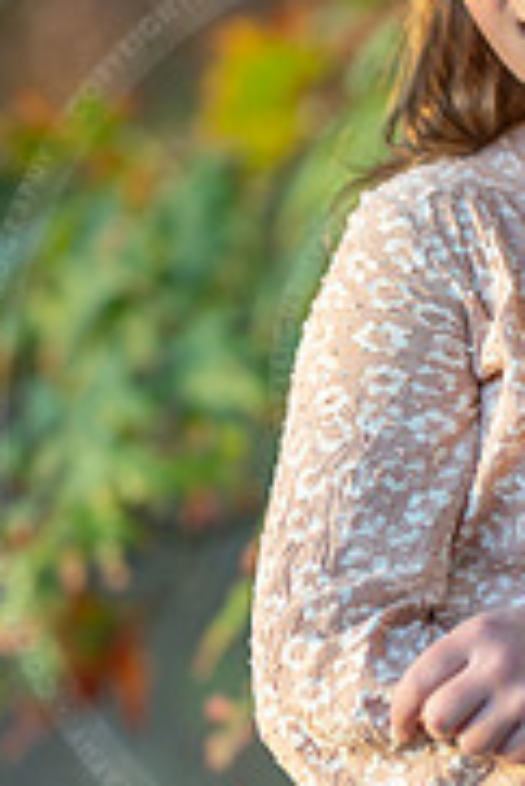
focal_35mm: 211
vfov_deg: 9.7
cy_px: 439
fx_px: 4606
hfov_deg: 6.5
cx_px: 551
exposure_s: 1/640
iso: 160
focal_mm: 85
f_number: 1.2
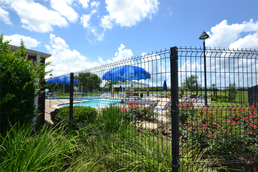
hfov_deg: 95.0
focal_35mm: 16
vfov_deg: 72.1
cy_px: 86
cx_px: 129
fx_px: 118
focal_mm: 11
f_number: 8
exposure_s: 1/250
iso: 100
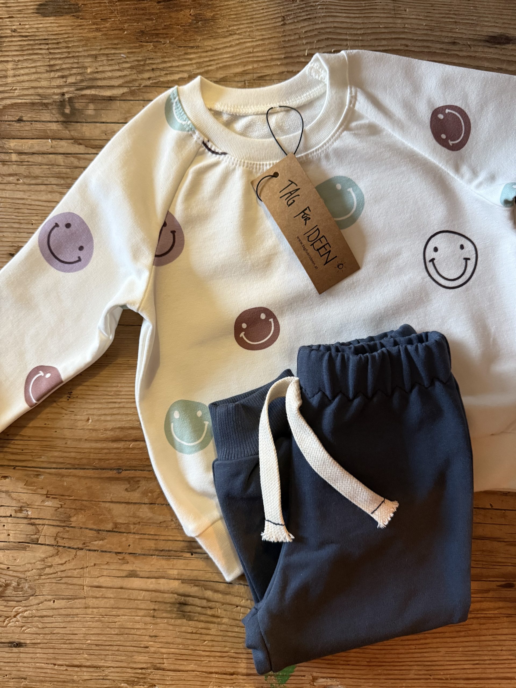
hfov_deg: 56.8
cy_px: 344
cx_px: 258
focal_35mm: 24
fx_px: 477
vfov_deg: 71.6
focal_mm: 6.76
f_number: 1.78
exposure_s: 1/50
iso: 500
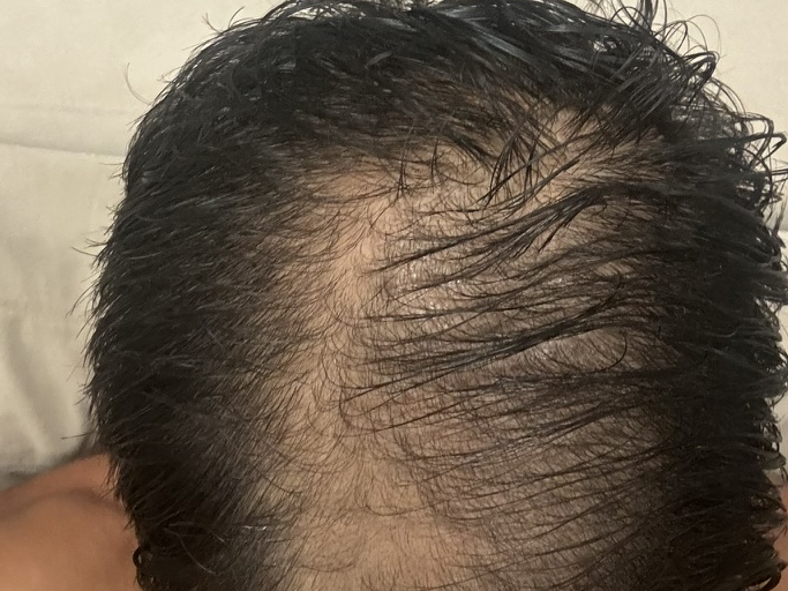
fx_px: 1024
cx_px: 374
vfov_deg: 32.2
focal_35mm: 45
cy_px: 306
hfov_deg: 42.1
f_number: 1.9
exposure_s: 1/15
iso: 640
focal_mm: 2.69
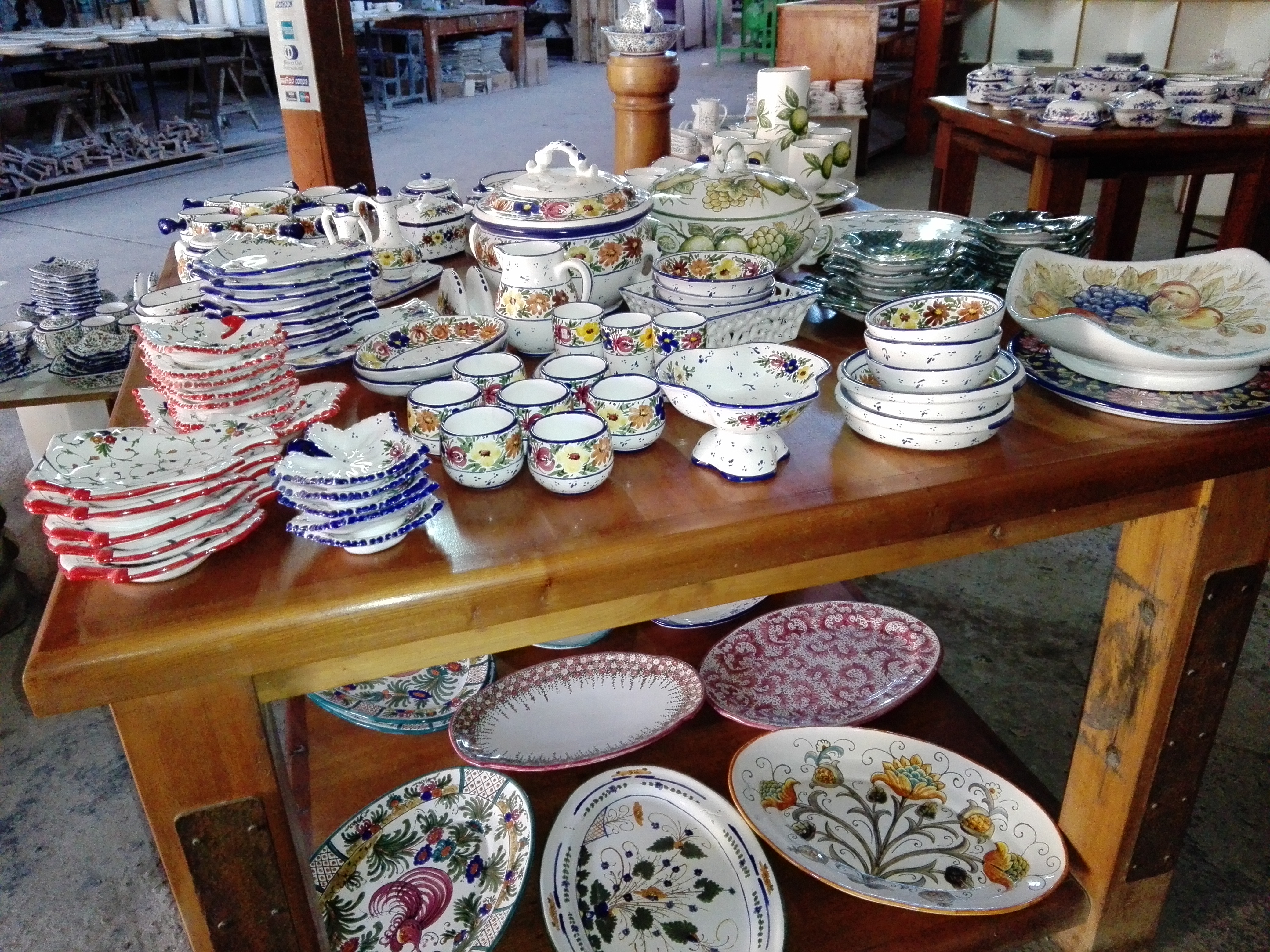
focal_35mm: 27
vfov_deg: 51.4
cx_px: 635
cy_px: 476
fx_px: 991
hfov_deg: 65.3
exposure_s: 1/33
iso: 800
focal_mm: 3.68
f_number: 2
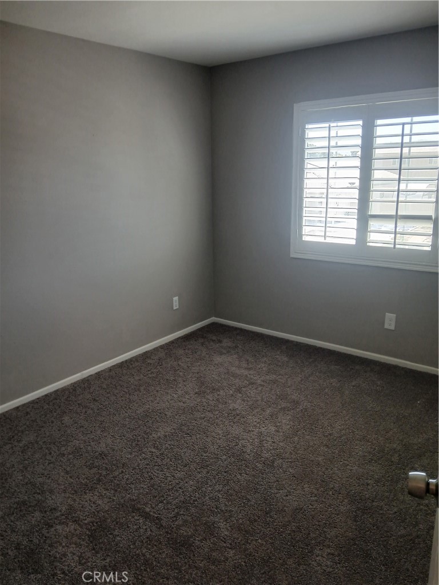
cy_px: 292
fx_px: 440
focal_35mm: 26
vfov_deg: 67.3
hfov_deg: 53.1
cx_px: 220
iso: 100
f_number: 1.8
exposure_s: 1/60
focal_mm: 3.98
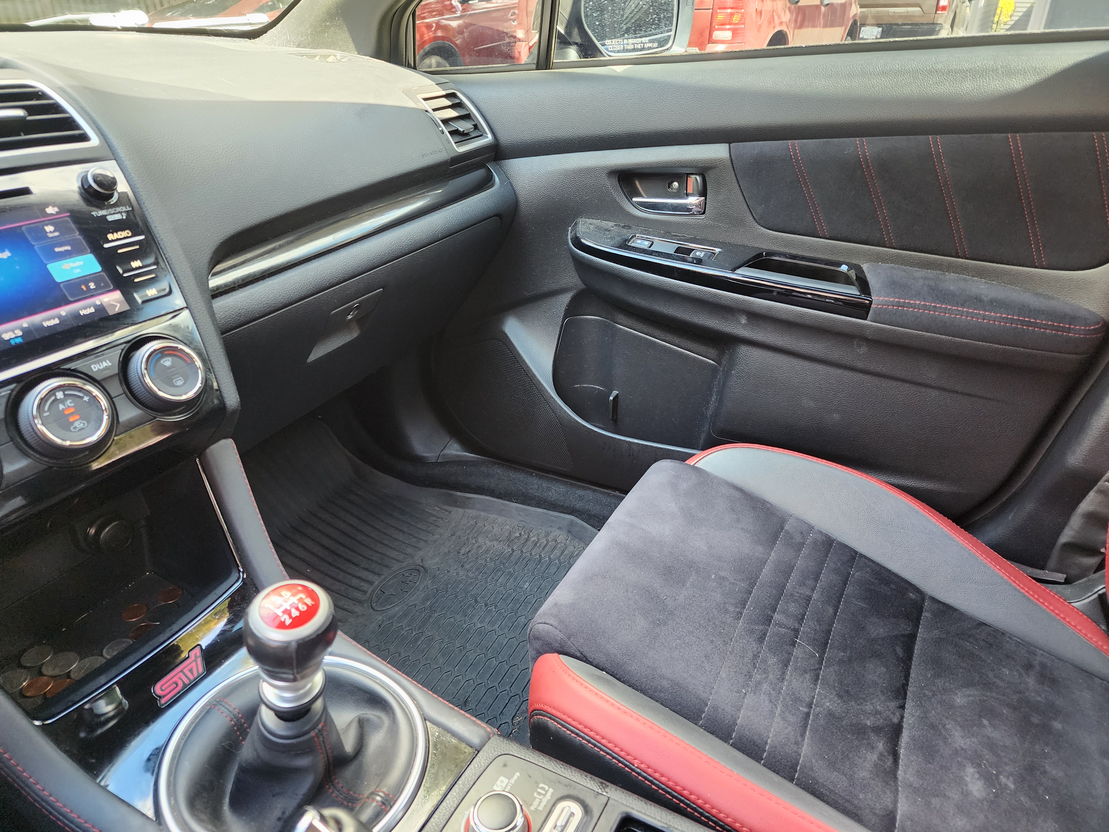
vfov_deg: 58.9
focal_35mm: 23
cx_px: 554
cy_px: 416
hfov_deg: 73.9
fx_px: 737
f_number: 1.8
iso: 320
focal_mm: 6.4
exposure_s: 1/120
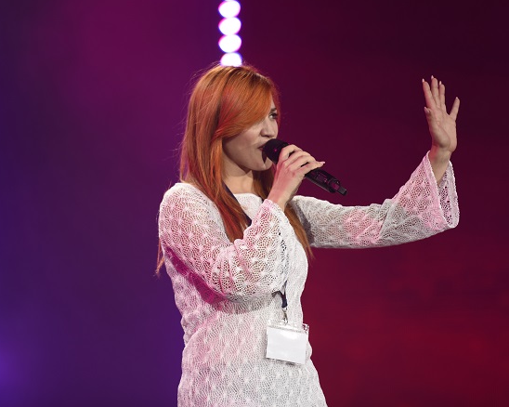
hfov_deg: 8.1
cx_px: 259
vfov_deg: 6.4
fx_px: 3614
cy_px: 194
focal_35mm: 240
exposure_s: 1/125
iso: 200
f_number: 2.8
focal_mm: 200
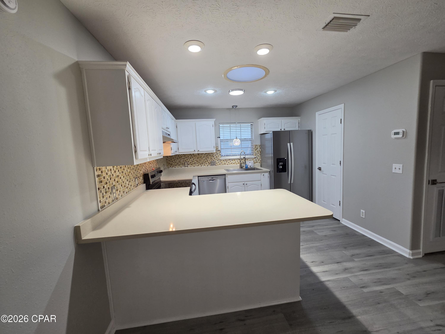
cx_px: 222
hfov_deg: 106.2
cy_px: 167
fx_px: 167
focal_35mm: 13
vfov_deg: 89.9
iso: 125
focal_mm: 2.2
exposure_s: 1/120
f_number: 2.2
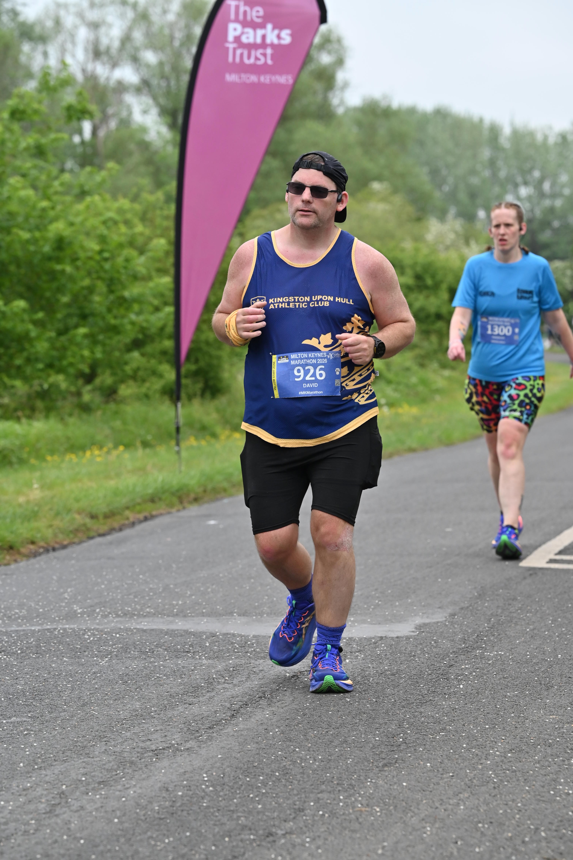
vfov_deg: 14.7
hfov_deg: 9.8
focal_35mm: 140
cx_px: 286
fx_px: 3344
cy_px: 430
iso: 900
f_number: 6.3
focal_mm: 140
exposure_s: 1/800
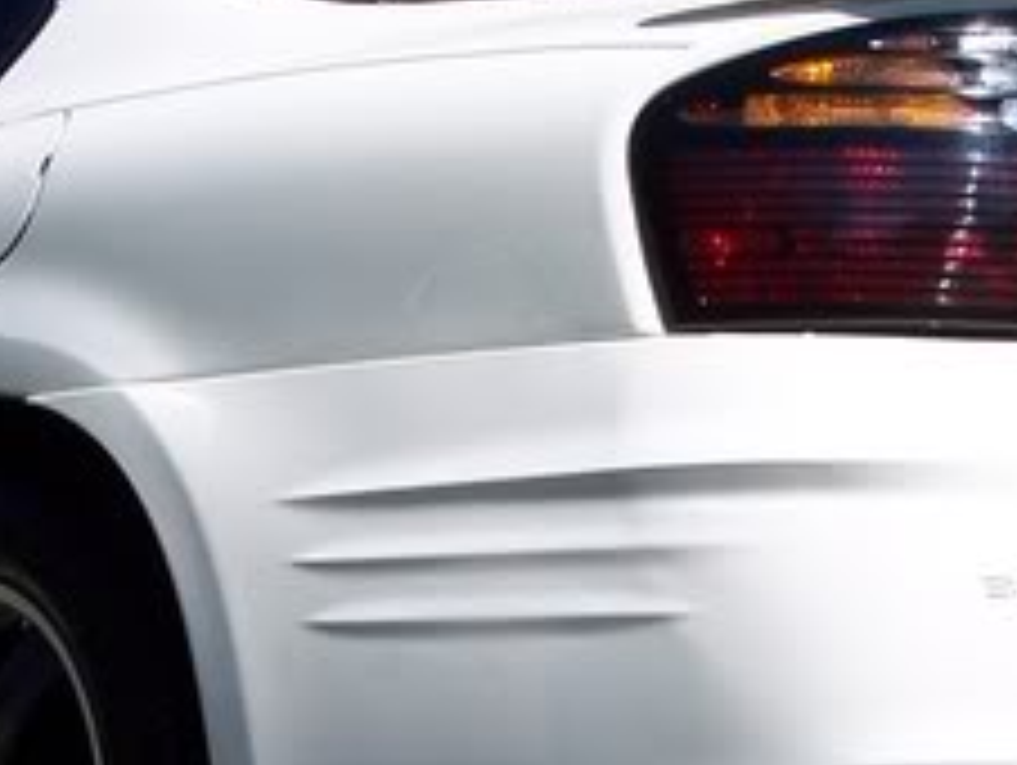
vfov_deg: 12.1
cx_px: 423
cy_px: 500
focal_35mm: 123
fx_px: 3618
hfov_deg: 16.0
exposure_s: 1/500
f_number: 5.6
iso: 100
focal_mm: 8
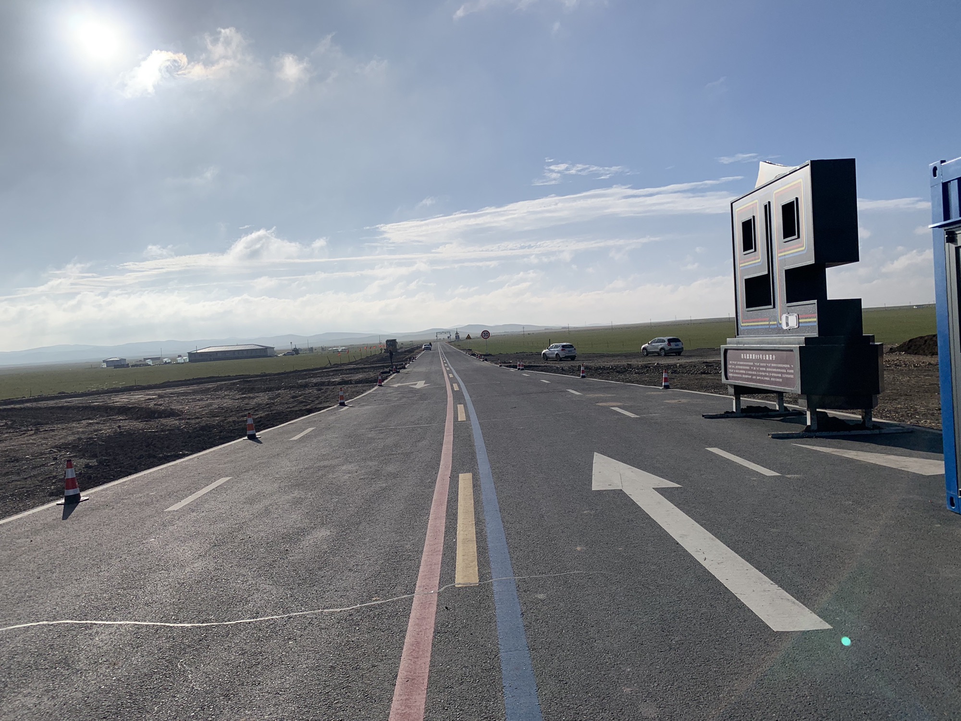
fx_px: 722
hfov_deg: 67.3
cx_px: 480
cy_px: 360
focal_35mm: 26
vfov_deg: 53.1
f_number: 1.8
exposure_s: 1/9524
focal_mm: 4.25
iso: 25
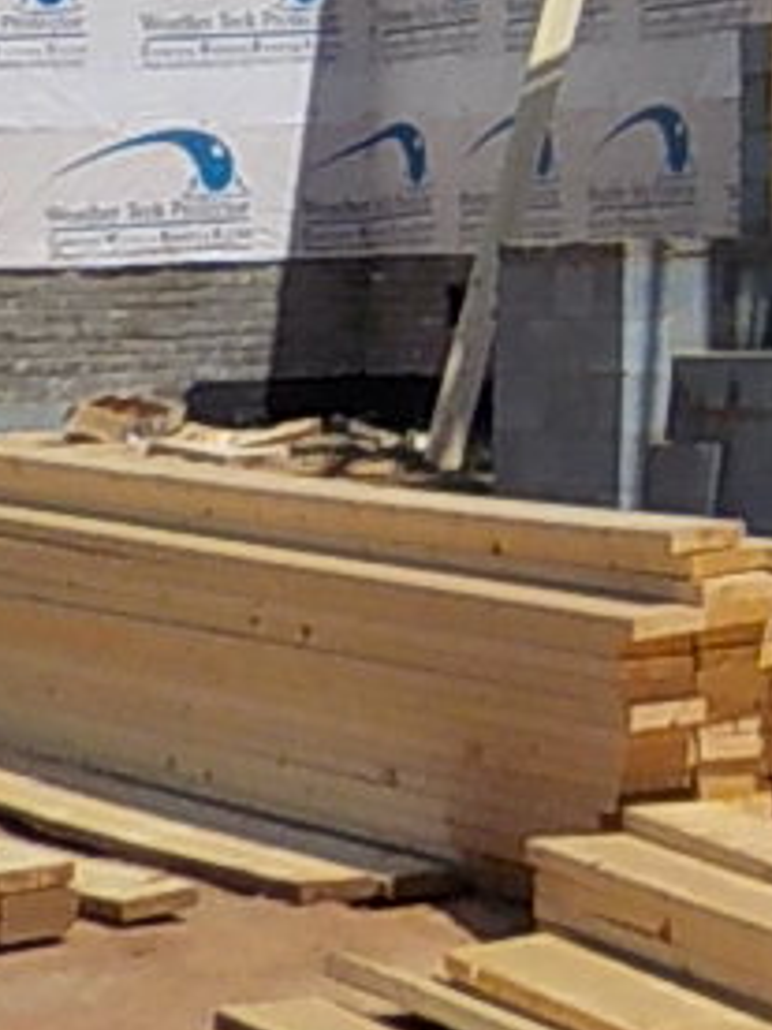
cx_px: 1827
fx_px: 5174
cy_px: -724
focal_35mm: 174
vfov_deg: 10.8
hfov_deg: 7.9
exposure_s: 1/640
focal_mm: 4.1
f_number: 6.6
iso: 125
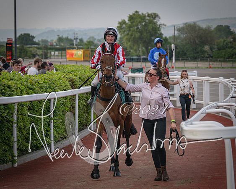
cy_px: 54
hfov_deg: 11.9
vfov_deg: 9.5
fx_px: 1135
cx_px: 155
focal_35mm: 163
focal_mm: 98
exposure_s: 1/1600
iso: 400
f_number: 4
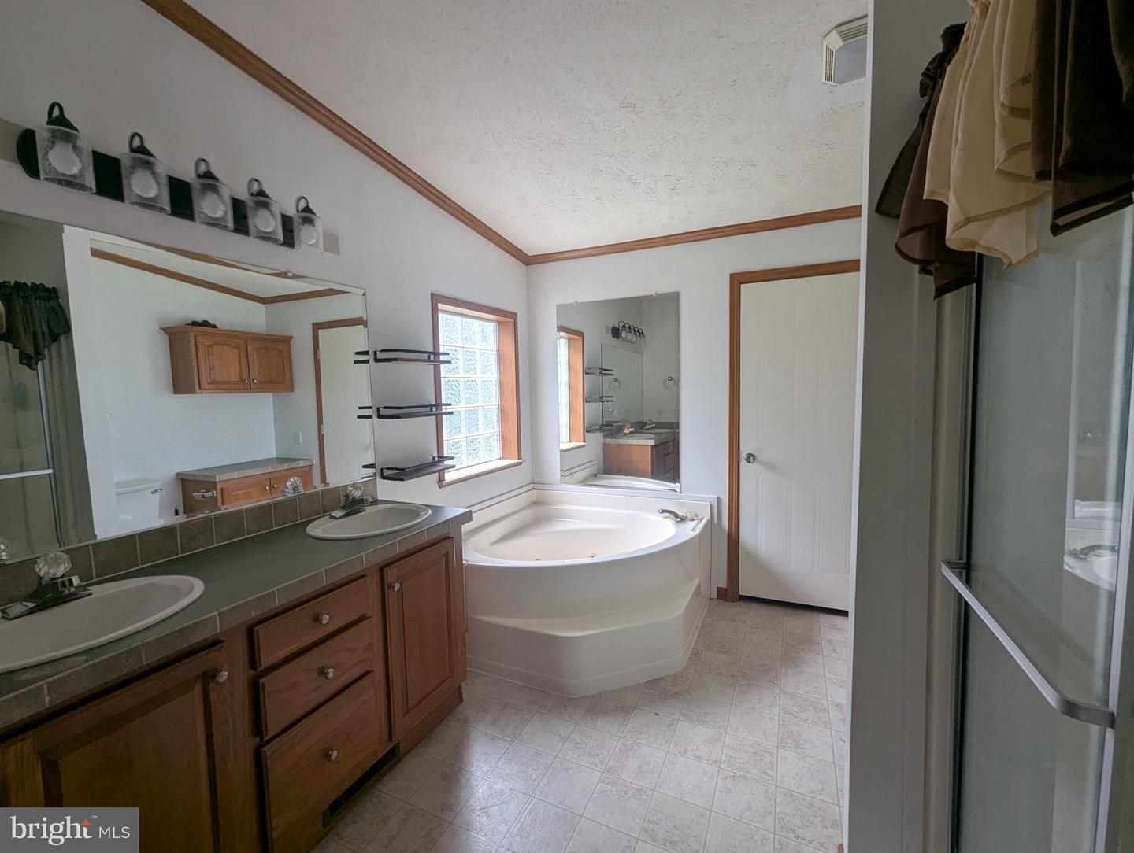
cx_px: 567
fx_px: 426
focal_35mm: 13
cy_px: 426
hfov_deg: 106.1
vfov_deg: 90.1
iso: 61
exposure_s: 1/59.8
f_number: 2.2
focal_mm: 1.95
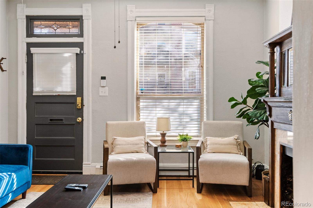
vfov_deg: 42.3
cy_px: 104
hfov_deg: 60.3
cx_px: 156
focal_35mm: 31
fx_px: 269
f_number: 9
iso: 500
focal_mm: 31
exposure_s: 1/6
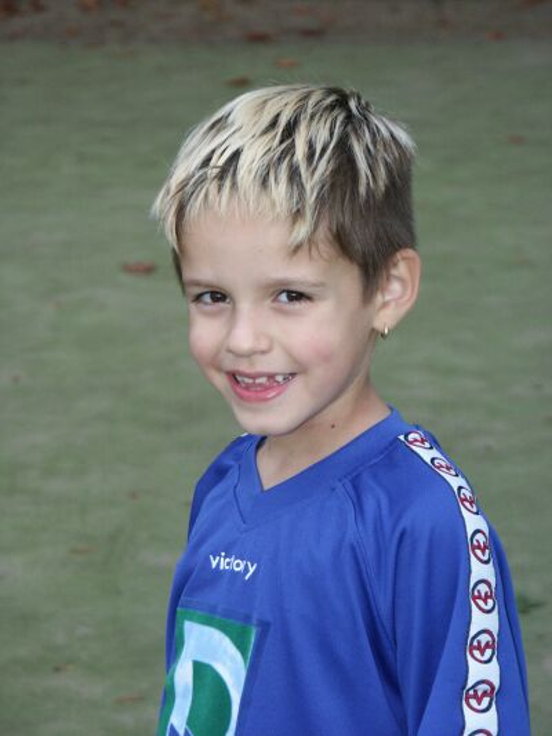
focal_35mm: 137
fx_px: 2912
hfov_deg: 10.8
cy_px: 368
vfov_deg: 14.4
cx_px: 276
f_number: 3.5
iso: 200
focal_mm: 34.64
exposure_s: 1/350
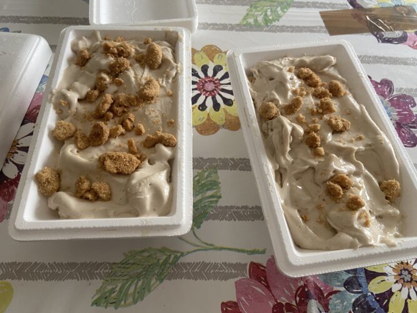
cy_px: 156
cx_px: 208
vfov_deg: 53.0
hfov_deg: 67.3
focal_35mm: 26
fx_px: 313
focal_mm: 4.25
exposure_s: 1/77
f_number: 1.8
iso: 125
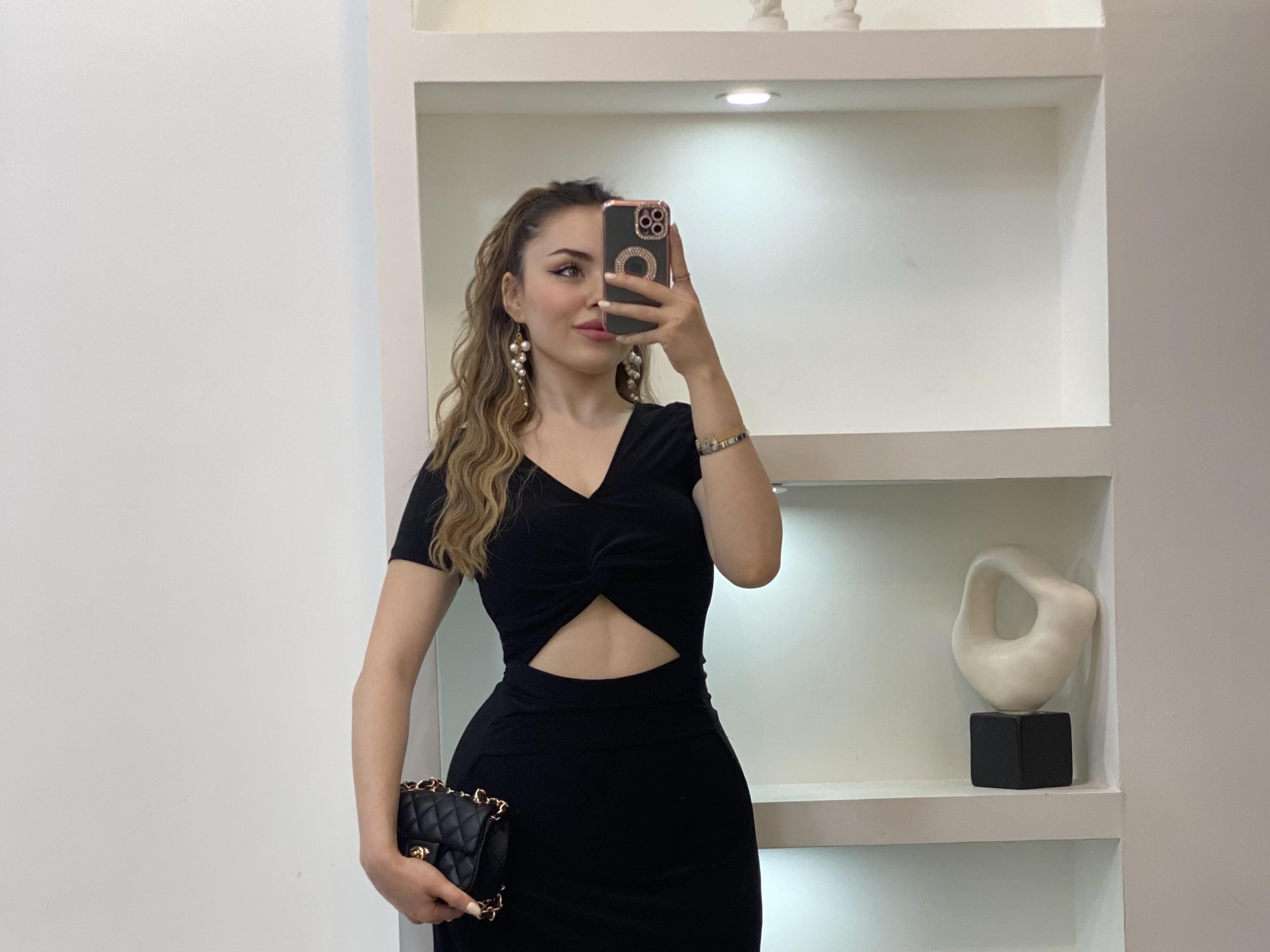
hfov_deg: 27.8
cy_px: 851
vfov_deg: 20.6
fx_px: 2568
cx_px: 641
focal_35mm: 70
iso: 100
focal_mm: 6
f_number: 2
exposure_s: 1/122
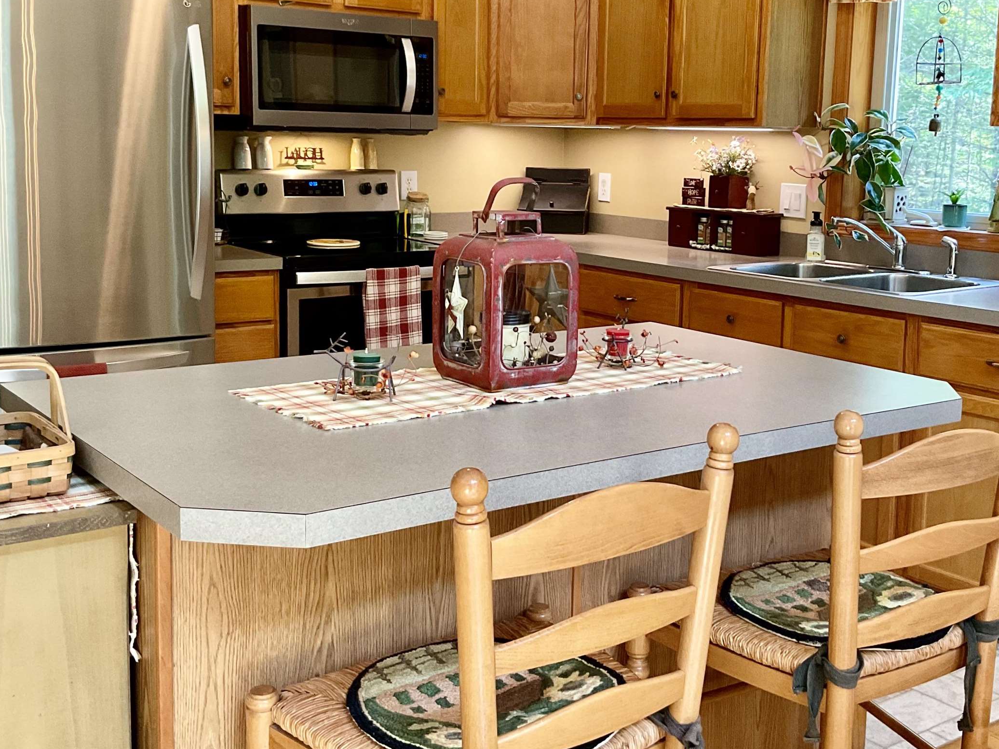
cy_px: 304
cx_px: 567
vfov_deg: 33.5
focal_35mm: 43
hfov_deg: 43.7
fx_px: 1241
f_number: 1.8
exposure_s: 1/60
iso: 125
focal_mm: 3
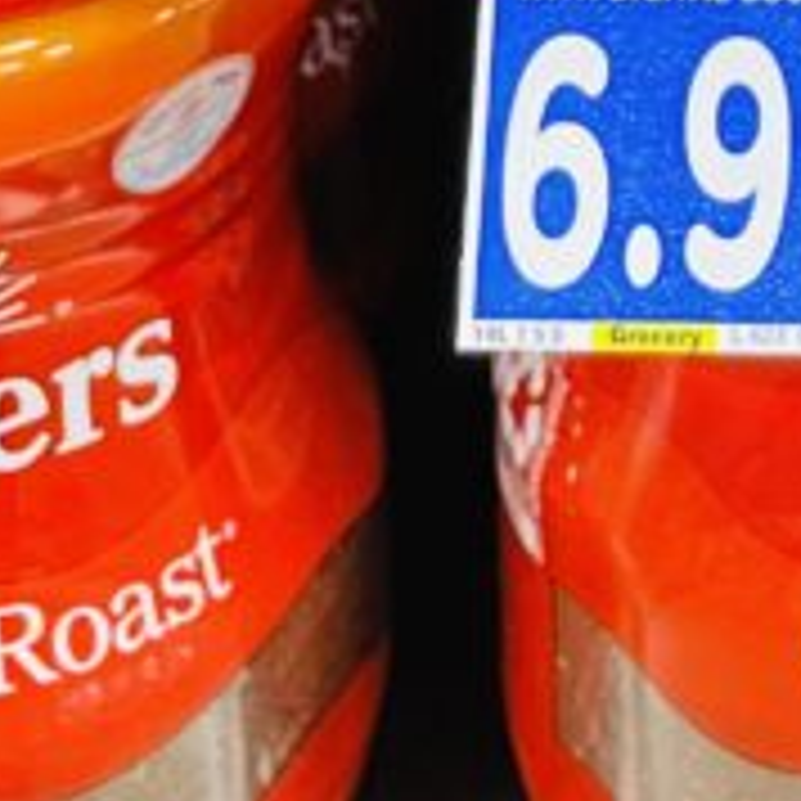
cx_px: 972
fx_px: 3456
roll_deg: -0.4
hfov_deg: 12.9
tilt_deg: -17.1
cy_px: -1282
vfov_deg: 10.7
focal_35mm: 132
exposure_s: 1/60
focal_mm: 4.2
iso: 200
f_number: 1.6
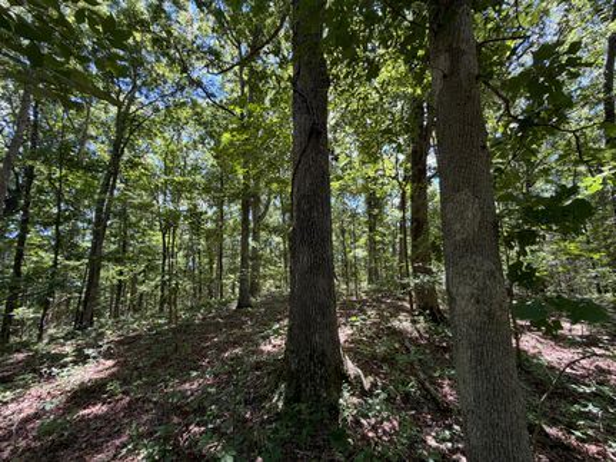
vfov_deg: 85.6
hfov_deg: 102.1
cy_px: 231
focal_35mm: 14
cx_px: 308
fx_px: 249
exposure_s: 1/121
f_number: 2.2
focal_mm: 2.22
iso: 64
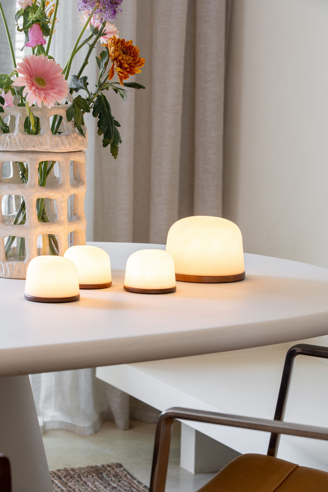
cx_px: 164
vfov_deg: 22.4
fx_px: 1243
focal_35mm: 91
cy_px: 246
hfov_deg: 15.0
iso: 200
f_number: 9
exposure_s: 1/3
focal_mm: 91
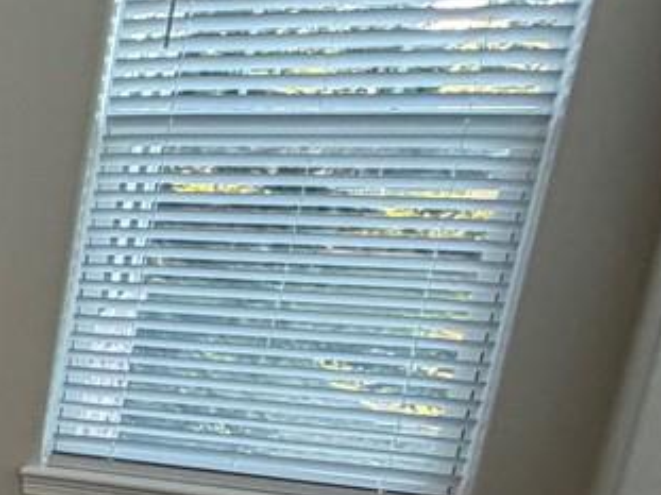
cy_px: 506
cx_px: -735
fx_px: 1374
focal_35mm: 72
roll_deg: +0.9
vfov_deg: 19.8
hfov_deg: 17.3
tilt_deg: -15.6
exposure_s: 1/120
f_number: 2.2
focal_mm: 2.22
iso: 250
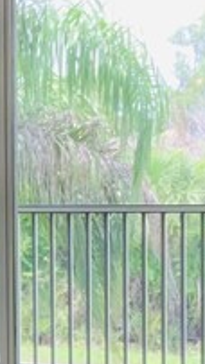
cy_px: 307
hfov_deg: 7.3
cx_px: -230
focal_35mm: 159
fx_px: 1538
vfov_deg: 13.4
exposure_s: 1/120
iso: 40
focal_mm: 3
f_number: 1.8
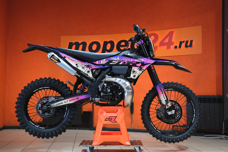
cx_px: 114
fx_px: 279
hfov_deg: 44.5
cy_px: 76
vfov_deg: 30.5
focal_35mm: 44
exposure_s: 1/100
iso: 1250
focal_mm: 29.2
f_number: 4
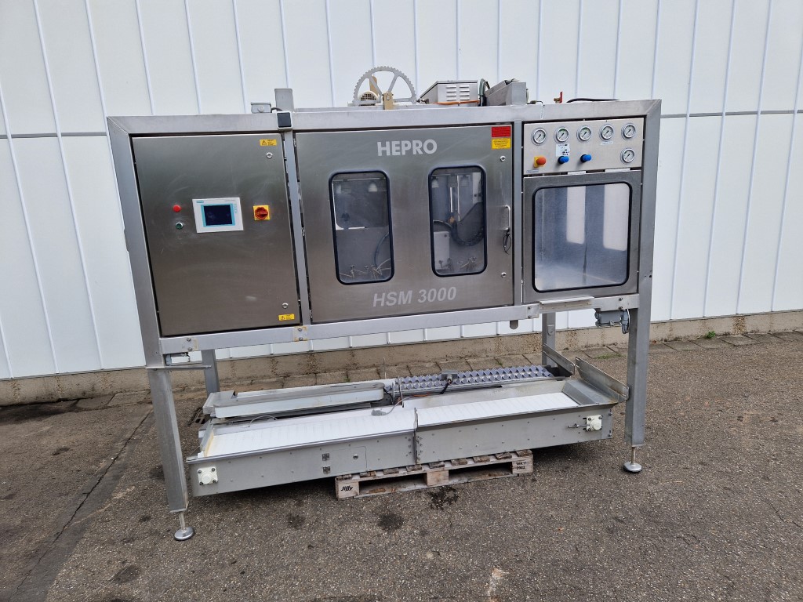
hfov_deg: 73.9
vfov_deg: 58.9
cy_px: 301
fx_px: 534
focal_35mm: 23
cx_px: 402
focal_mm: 5.4
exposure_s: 1/850
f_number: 1.8
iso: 50
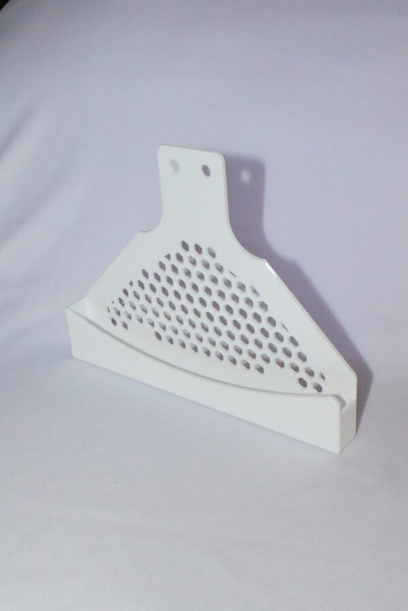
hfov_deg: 26.5
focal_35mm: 51
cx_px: 204
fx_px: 866
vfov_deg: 38.9
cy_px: 306
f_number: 14
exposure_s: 1/160
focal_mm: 34
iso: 12800
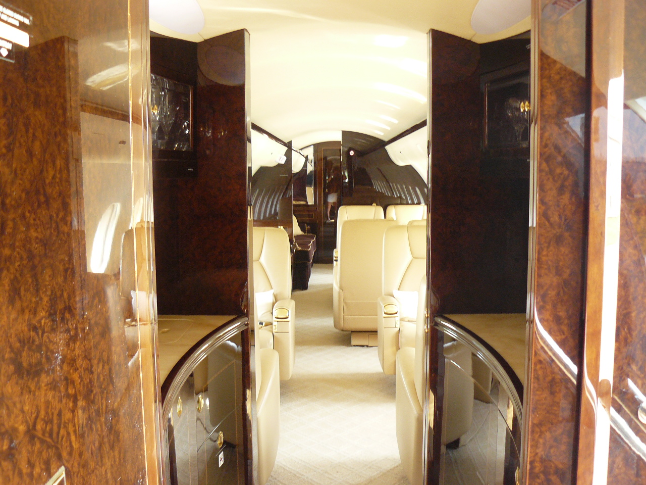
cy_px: 242
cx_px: 323
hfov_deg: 51.4
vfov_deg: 39.7
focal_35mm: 36
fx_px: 672
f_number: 2.8
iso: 200
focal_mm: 6
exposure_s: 1/20
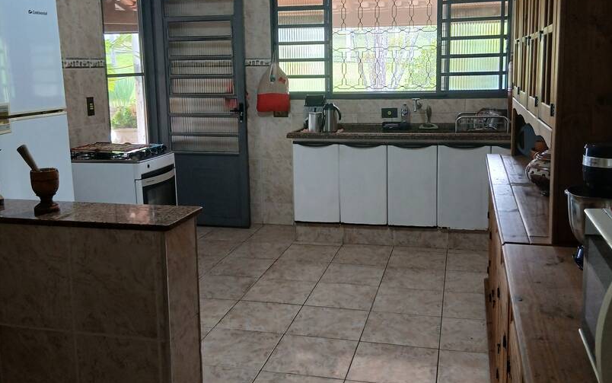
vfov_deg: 34.4
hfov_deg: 52.7
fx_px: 617
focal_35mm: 37
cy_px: 157
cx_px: 307
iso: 250
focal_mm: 3.98
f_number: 1.8
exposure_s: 1/60
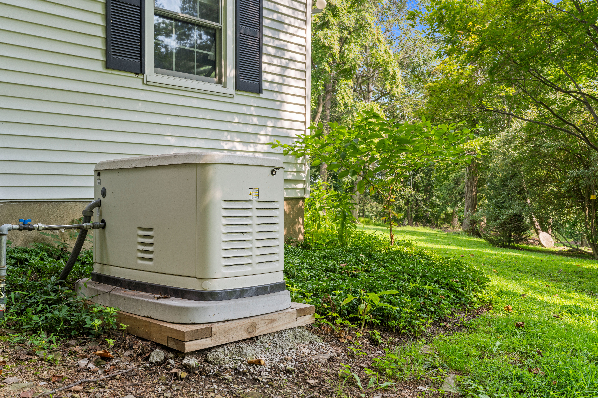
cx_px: 299
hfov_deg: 57.2
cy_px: 199
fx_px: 548
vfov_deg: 40.0
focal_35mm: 33
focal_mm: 33
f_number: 9
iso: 160
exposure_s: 1/8
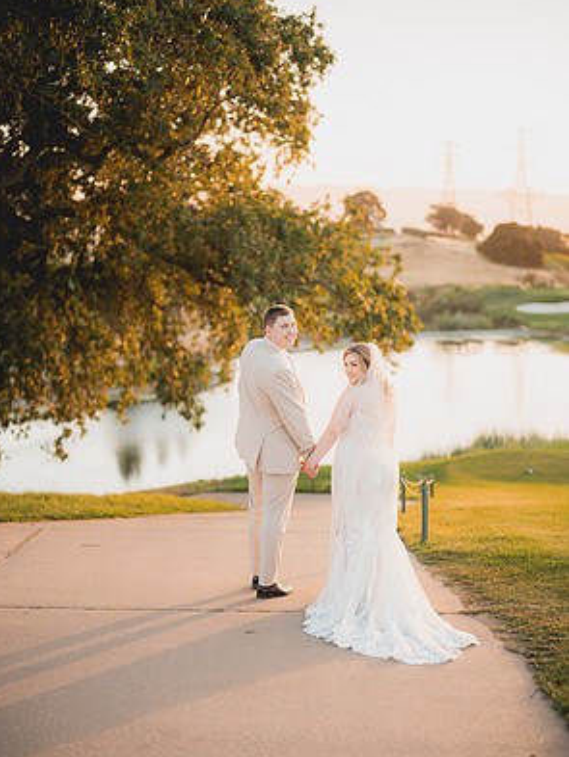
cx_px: 282
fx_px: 1205
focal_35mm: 55
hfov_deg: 26.6
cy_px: 420
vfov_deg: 34.9
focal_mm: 50
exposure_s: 1/500
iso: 125
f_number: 1.2
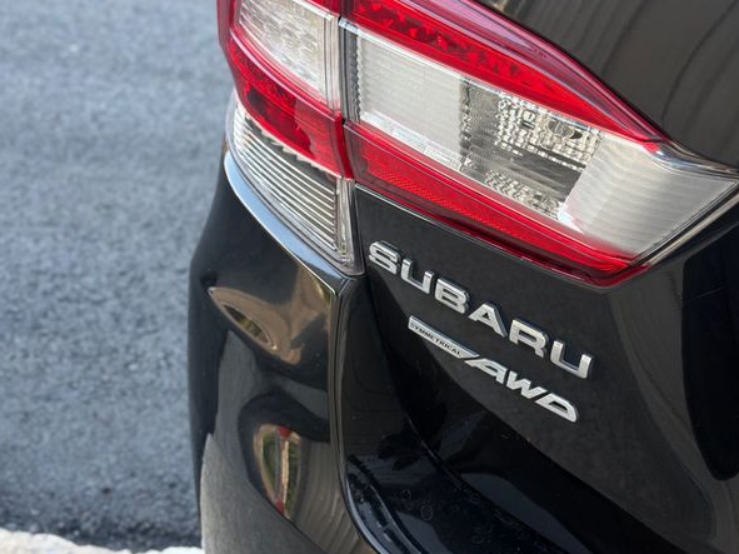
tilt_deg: -28.9
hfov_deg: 36.8
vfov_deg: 28.0
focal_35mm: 52
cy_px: 270
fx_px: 1110
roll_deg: -6.5
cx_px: 393
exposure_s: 1/126
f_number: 1.78
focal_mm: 6.76
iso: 80
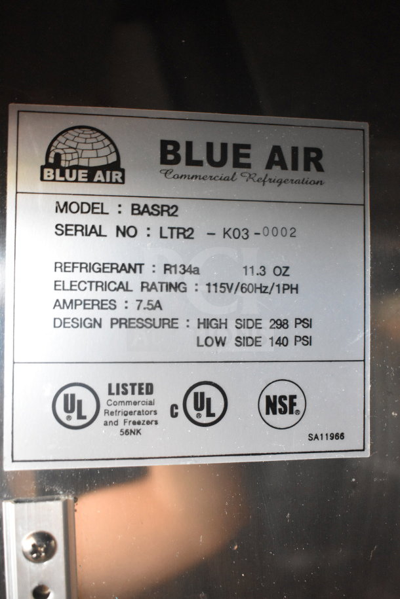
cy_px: 300
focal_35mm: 40
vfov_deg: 47.9
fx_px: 675
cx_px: 200
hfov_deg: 33.0
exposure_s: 1/40
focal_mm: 27
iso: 4000
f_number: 4
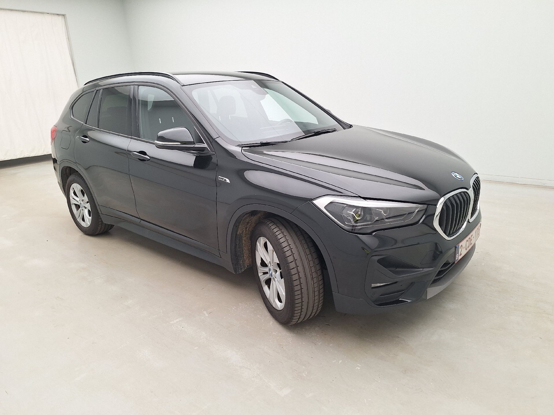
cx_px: 277
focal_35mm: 23
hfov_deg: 73.9
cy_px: 208
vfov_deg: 58.9
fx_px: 368
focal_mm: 5.54
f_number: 1.8
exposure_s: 1/100
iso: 64
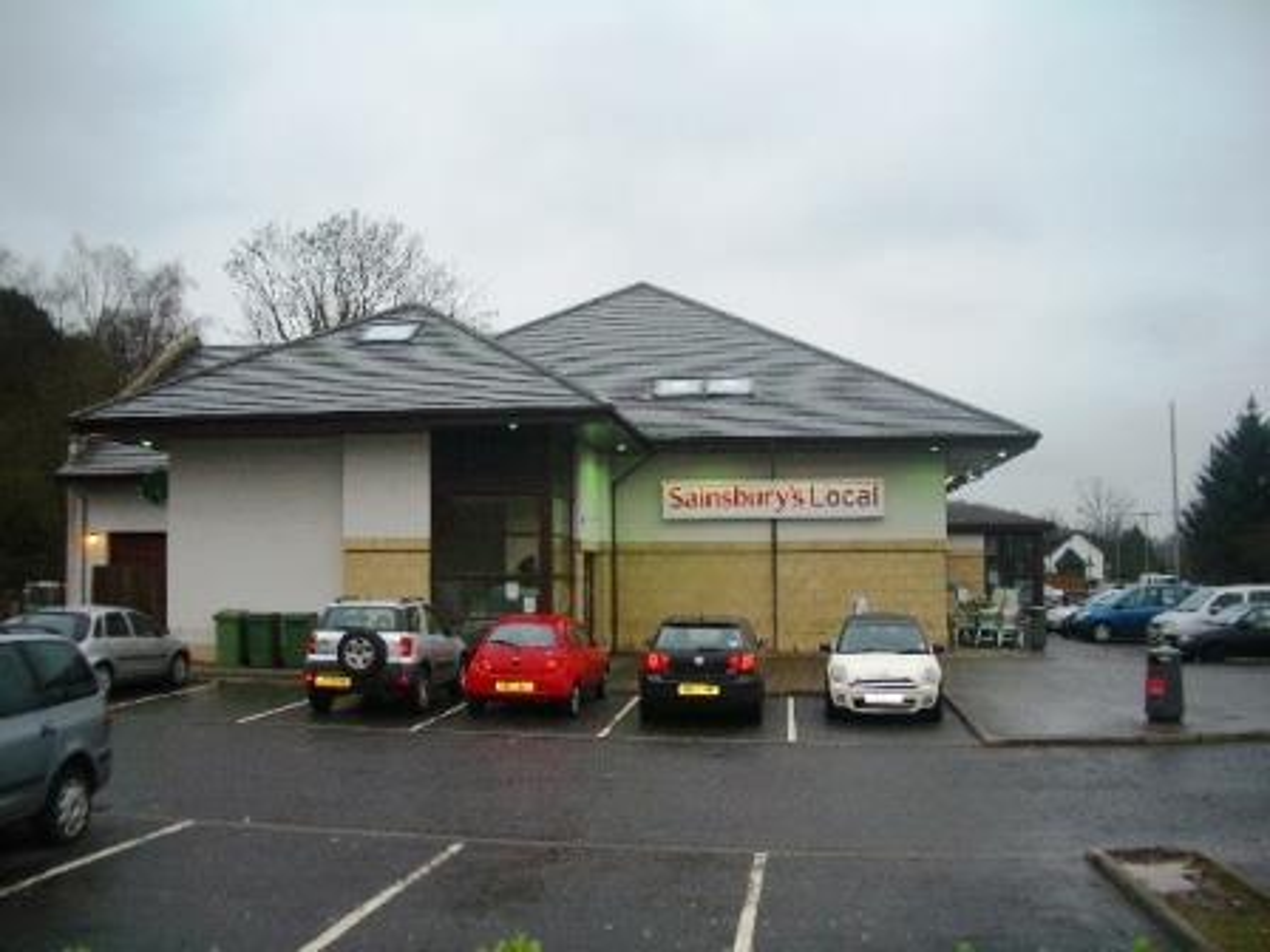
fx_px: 1284
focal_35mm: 35
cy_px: 476
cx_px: 635
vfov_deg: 40.7
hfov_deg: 52.6
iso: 100
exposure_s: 1/125
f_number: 2.6
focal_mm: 5.8
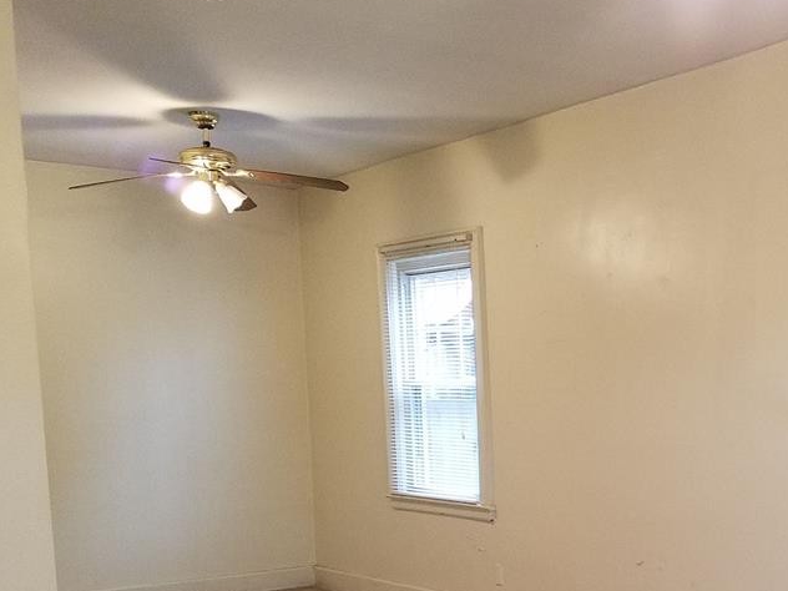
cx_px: 671
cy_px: 541
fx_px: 1161
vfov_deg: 27.5
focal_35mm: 51
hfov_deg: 35.8
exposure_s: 1/20
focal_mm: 4.2
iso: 250
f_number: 1.7
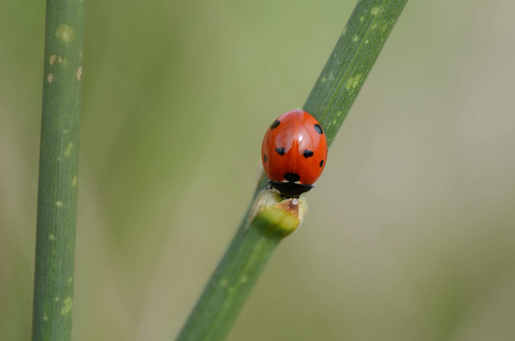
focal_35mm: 135
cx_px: 258
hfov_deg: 15.2
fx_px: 1927
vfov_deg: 10.1
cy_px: 170
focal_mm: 90
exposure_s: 1/200
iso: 200
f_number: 11
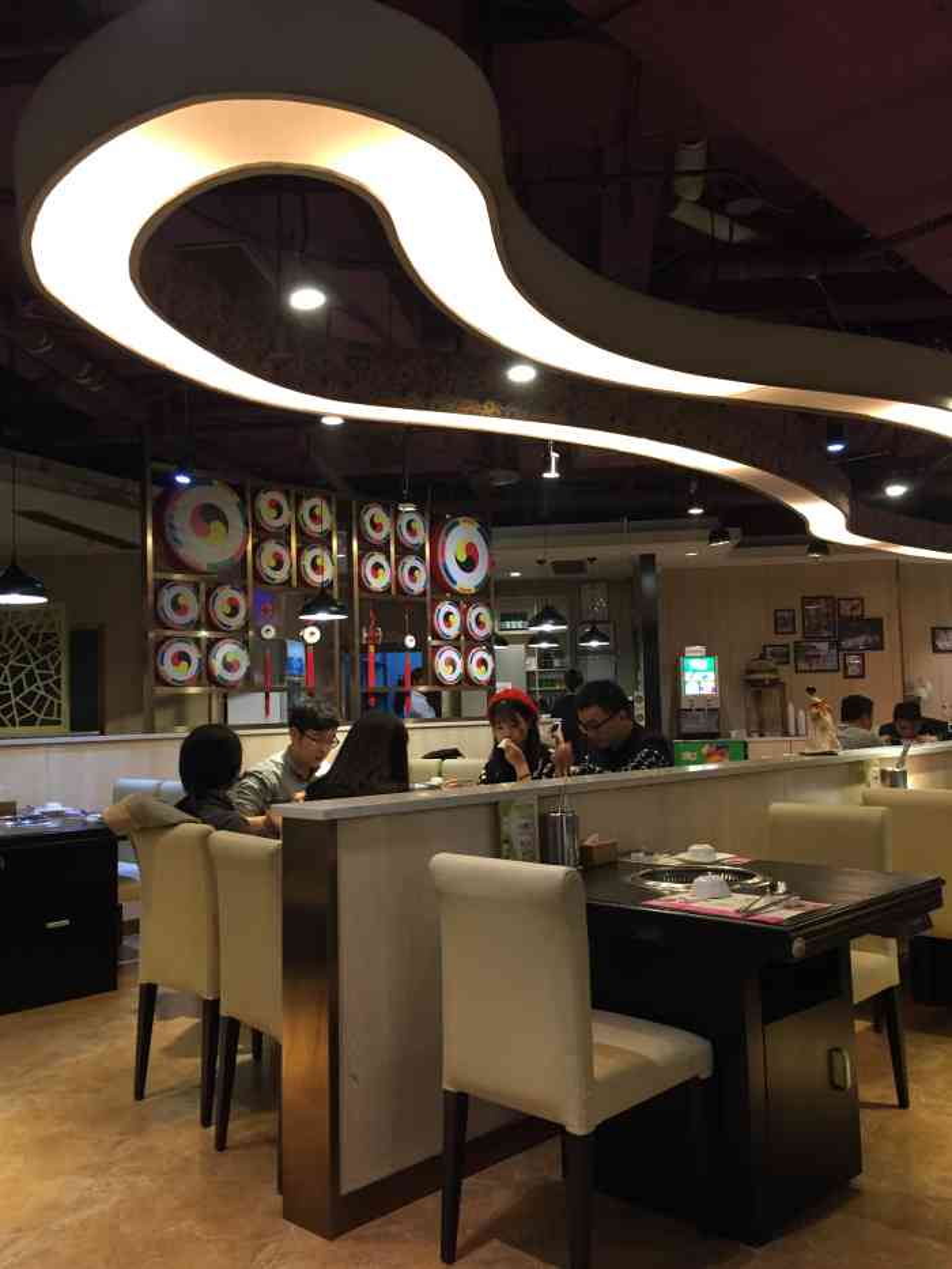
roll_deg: +1.9
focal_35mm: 29
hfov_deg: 48.2
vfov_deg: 61.7
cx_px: 476
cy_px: 634
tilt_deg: +5.3
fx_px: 1063
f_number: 2.2
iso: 160
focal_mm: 4.15
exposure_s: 1/33
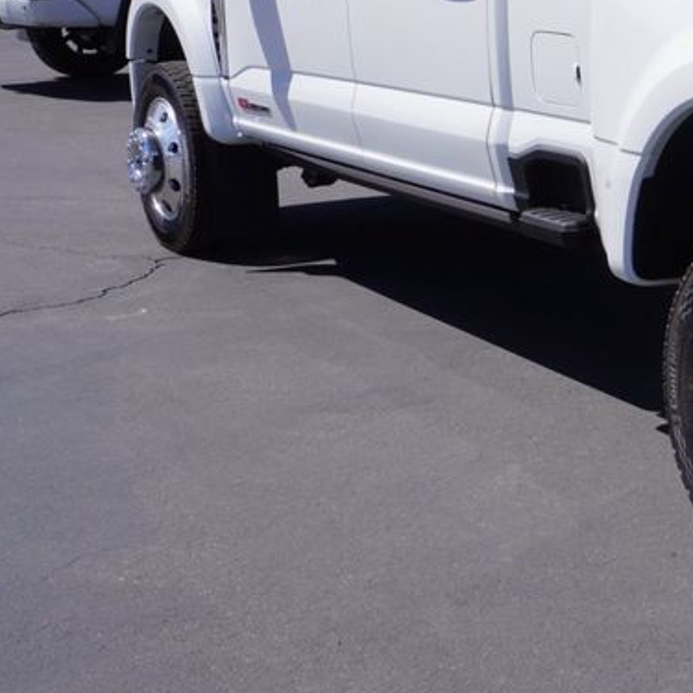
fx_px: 1657
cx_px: 926
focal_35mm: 73
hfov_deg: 21.2
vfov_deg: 23.4
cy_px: 163
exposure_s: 1/200
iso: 100
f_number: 10
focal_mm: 21
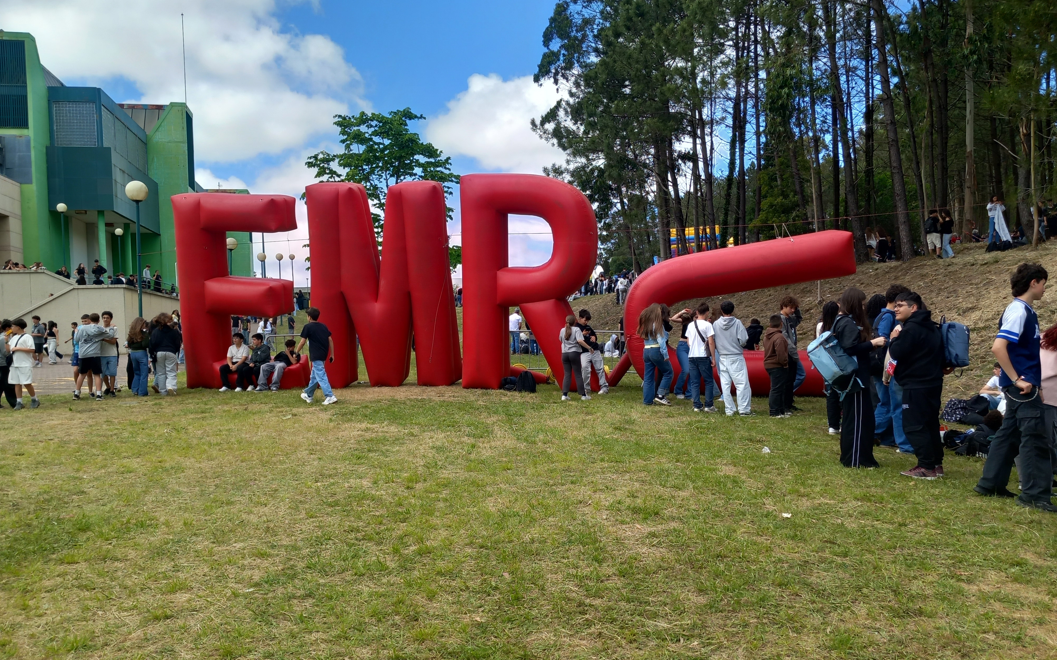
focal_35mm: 29
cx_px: 524
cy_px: 354
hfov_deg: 64.6
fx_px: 835
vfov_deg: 43.1
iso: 20
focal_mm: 4
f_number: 1.8
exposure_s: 1/299
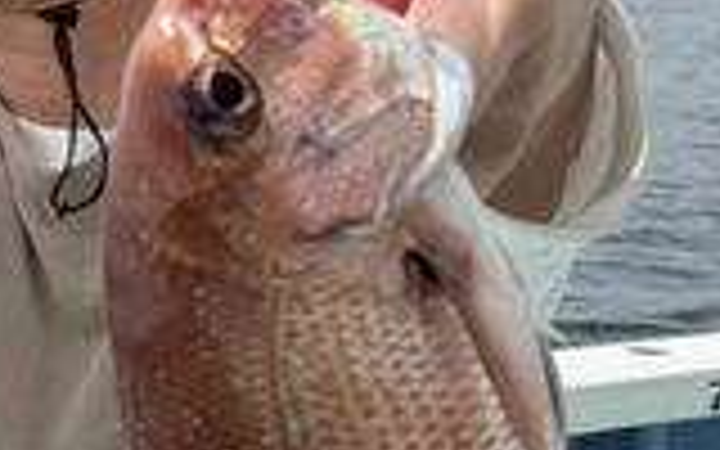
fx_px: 2001
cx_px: 117
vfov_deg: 12.8
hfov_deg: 20.1
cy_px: 346
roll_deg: -2.6
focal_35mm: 102
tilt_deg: -11.1
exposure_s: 1/6173
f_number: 1.78
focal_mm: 6.76
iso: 80
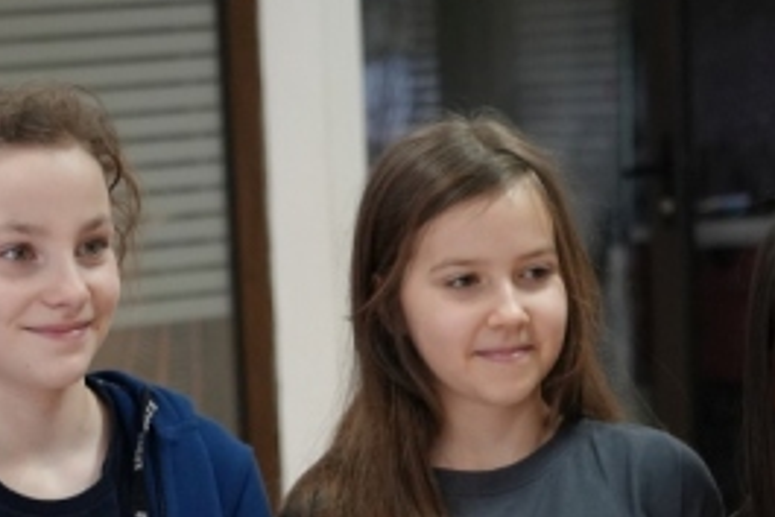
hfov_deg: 12.8
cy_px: 594
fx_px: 3446
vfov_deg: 8.5
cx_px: 120
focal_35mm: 160
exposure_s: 1/160
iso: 3200
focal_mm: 53
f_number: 4
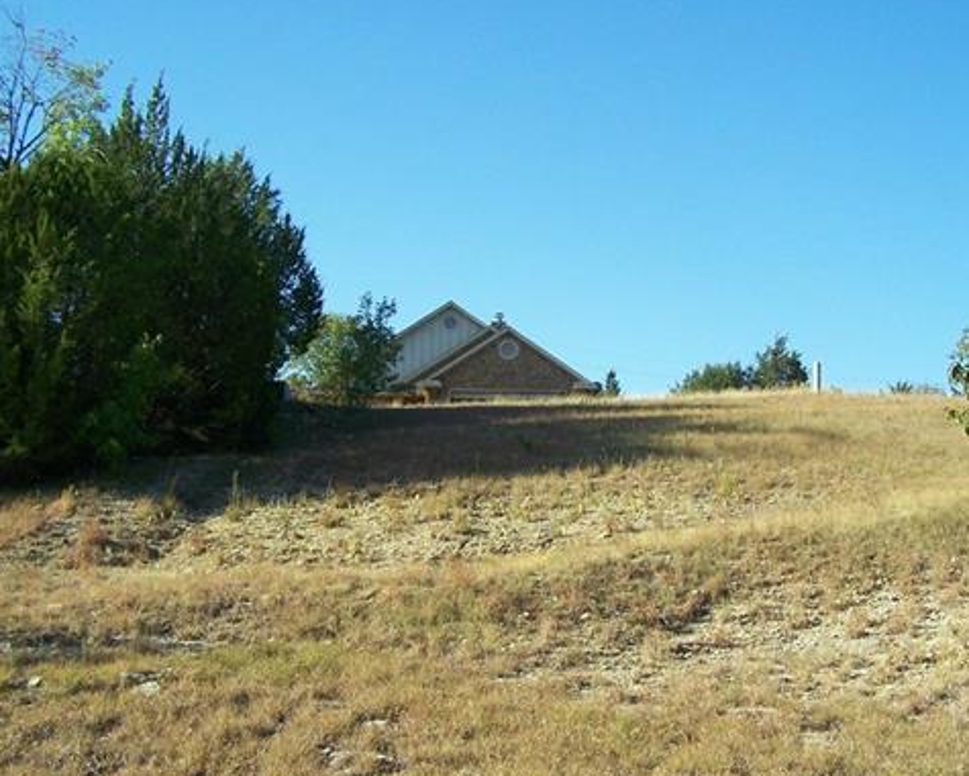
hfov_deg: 37.2
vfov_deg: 30.2
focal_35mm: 50
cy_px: 443
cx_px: 583
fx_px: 1434
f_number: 2.8
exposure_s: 1/800
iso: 80
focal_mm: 6.3
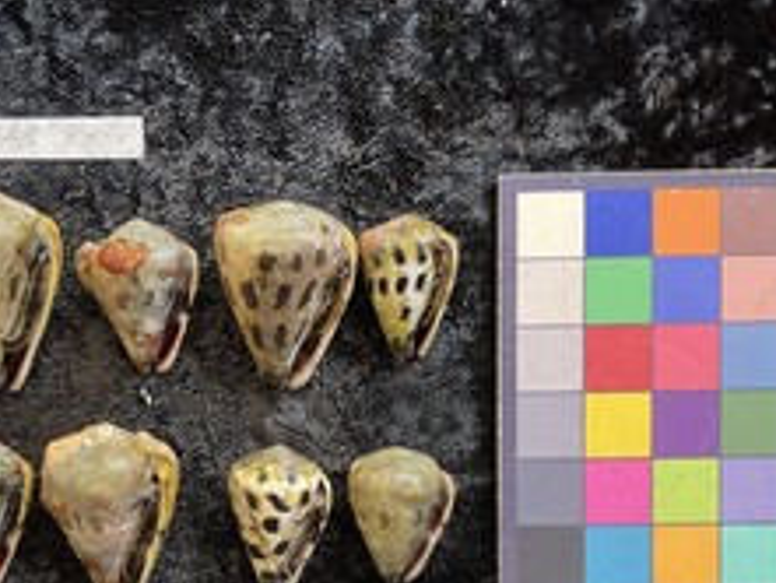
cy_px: 458
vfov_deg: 30.8
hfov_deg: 40.6
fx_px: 1032
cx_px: 246
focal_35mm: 46
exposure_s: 1/50
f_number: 1.8
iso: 50
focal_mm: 3
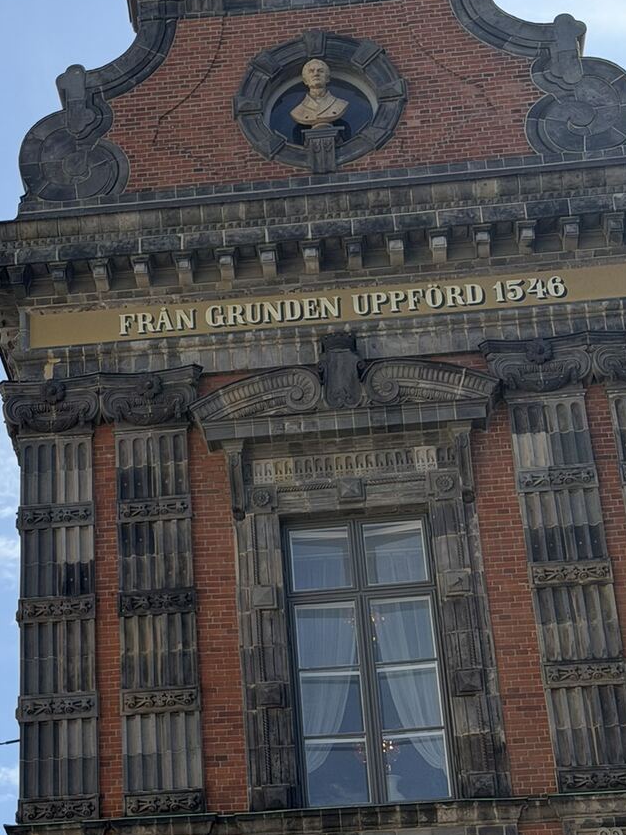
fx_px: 2219
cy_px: 353
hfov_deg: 15.9
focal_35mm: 92
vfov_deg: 21.3
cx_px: 87
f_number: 1.78
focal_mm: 6.76
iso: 64
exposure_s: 1/4098
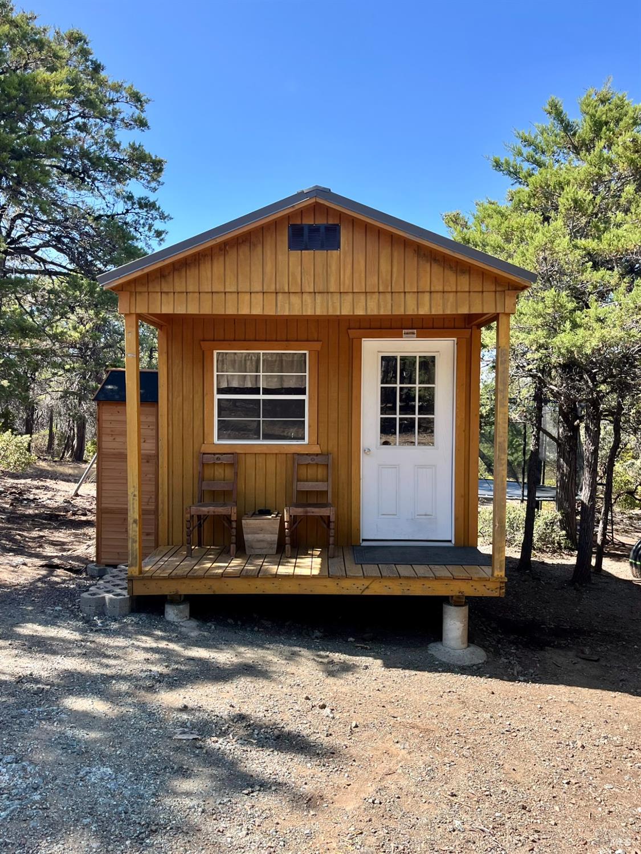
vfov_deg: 67.3
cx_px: 320
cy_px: 427
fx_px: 642
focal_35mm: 26
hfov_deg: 53.1
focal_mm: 5.1
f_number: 1.6
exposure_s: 1/1279
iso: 50
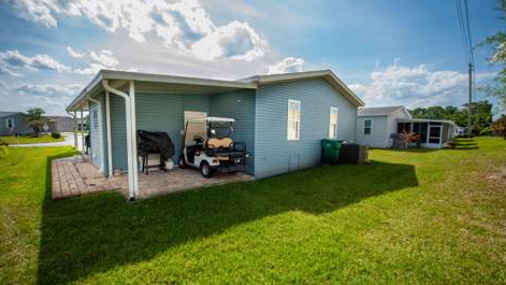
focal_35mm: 16
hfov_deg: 99.4
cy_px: 148
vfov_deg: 67.1
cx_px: 254
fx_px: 215
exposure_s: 1/5000
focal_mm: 15
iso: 500
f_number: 3.2
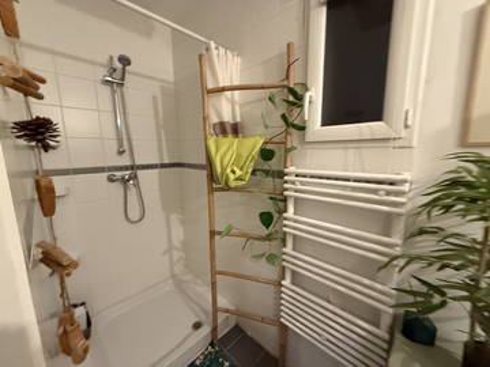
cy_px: 184
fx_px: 198
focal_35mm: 14
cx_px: 245
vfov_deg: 85.7
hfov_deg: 102.1
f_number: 2.2
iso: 640
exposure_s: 1/50
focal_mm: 2.22
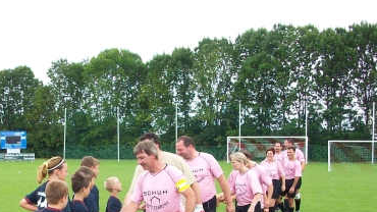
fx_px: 640
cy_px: 199
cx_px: 124
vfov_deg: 18.4
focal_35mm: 64
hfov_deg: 32.6
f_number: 2.8
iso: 154
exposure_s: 1/512
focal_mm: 5.7
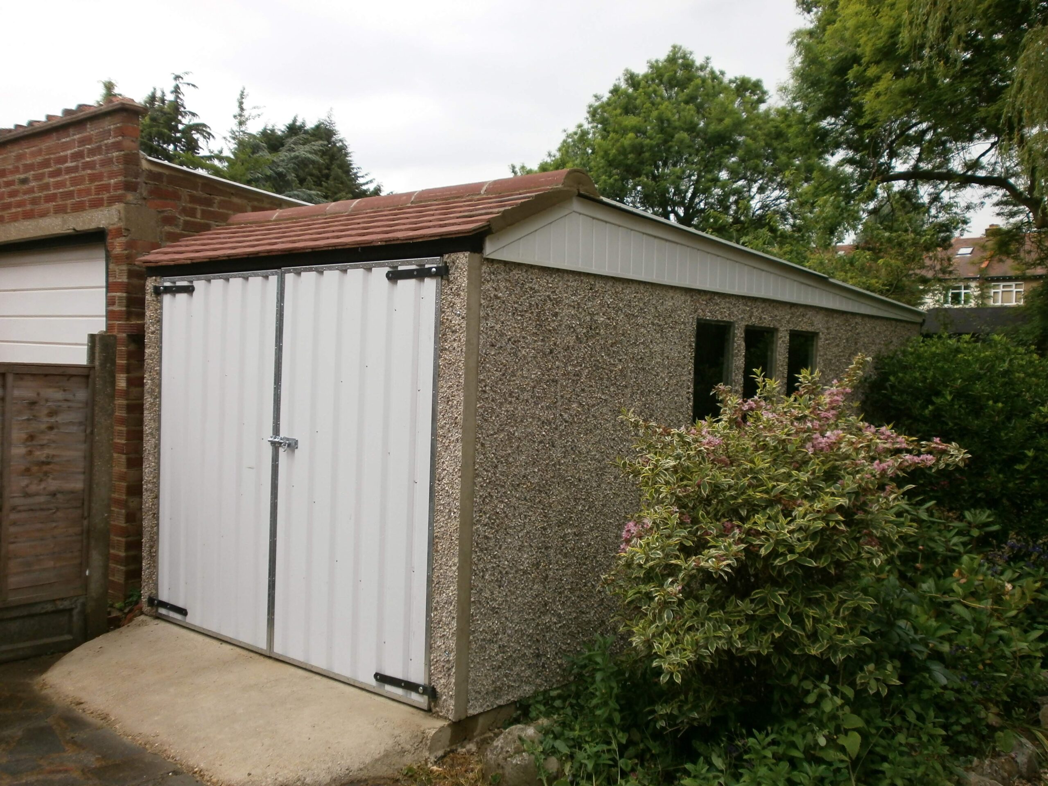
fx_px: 969
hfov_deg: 56.8
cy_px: 393
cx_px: 524
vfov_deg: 44.2
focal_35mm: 32
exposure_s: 1/160
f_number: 3.1
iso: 100
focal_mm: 5.8
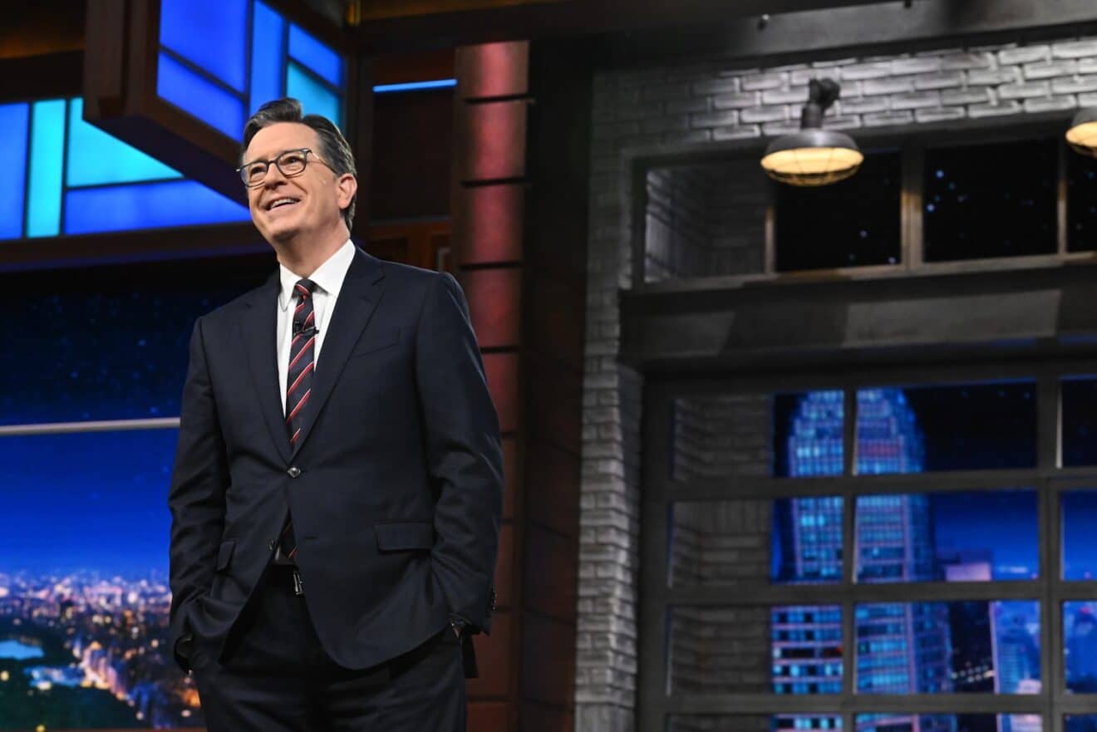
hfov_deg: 22.1
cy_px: 366
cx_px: 548
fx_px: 2804
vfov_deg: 14.9
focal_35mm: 92
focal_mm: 92
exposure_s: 1/200
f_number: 7.1
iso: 8000
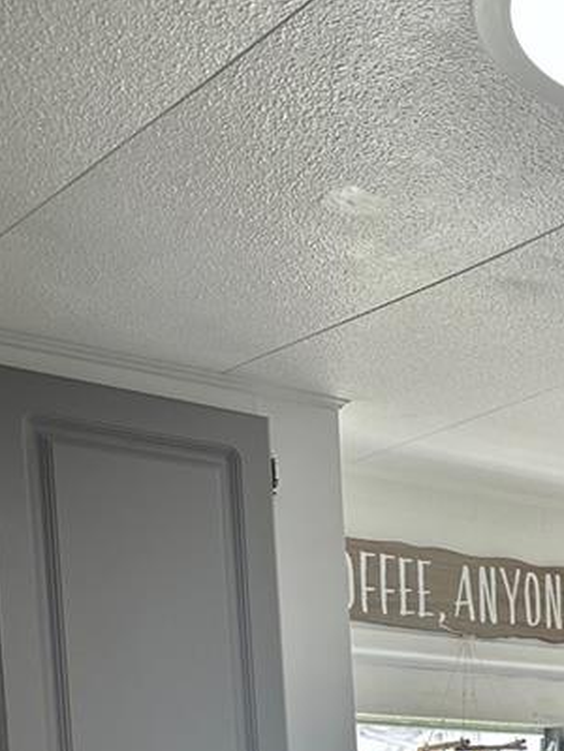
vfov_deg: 23.5
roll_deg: +0.6
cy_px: 1004
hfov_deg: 18.6
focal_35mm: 72
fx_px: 1564
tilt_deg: -5.1
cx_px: 782
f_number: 1.78
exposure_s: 1/149
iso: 64
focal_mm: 6.86
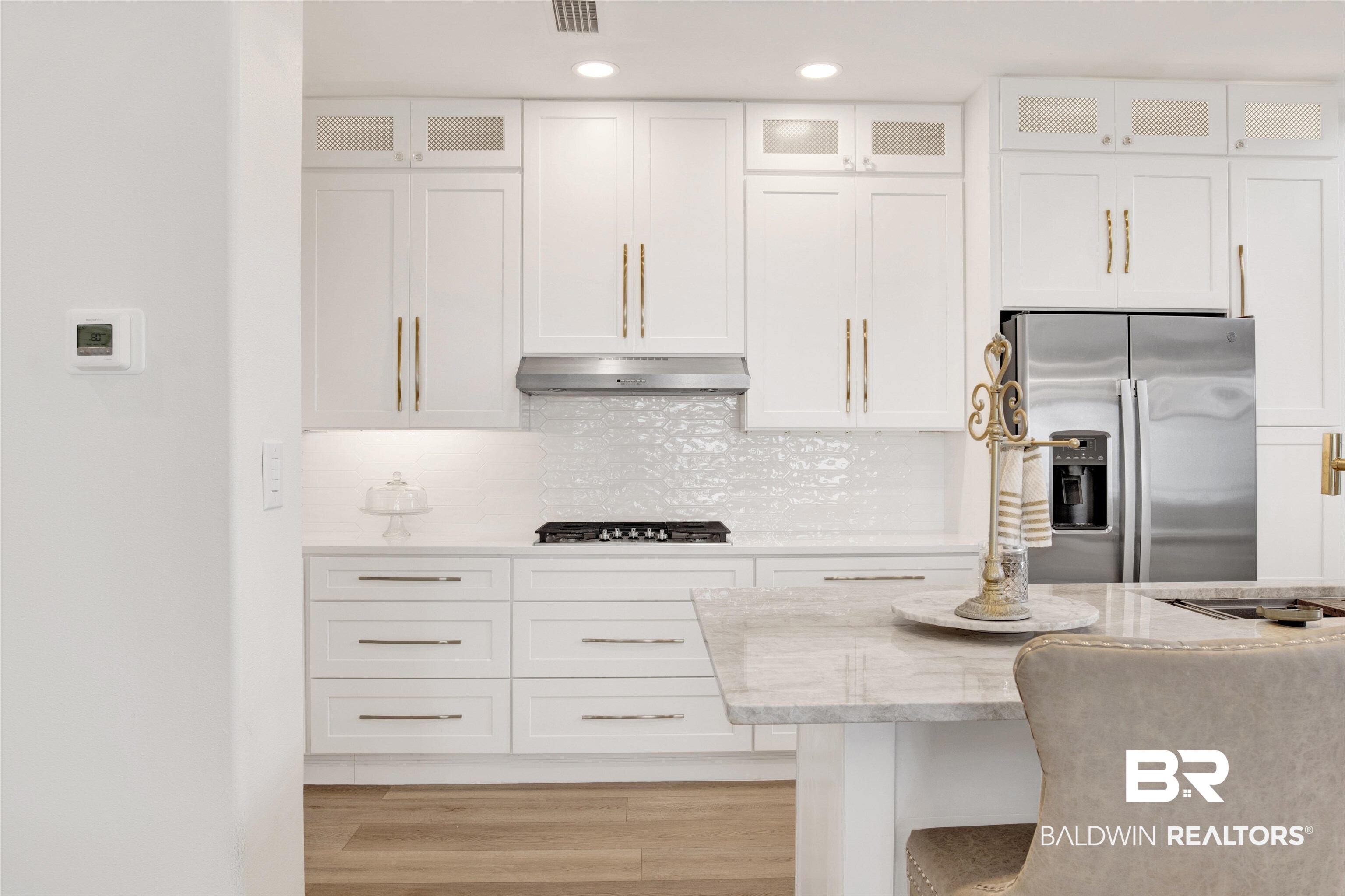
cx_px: 672
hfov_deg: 71.5
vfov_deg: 51.3
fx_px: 934
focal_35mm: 25
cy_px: 448
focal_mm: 25
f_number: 11
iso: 200
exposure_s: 1/5
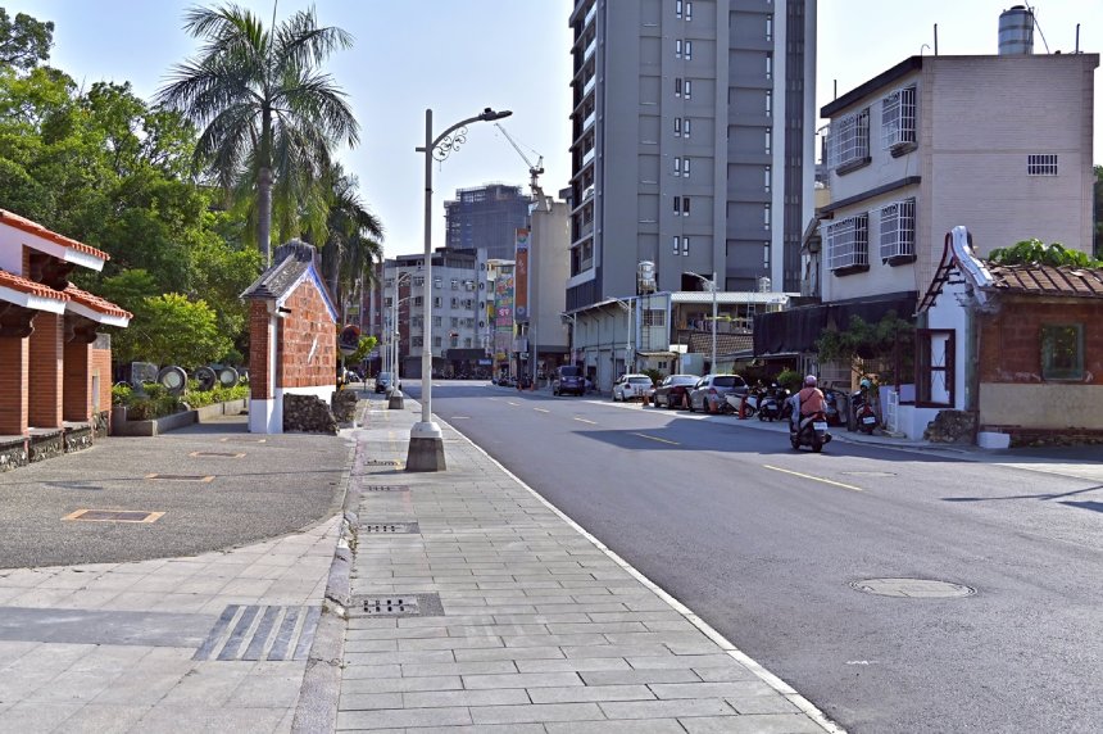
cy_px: 367
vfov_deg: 32.6
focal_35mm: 41
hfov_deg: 47.4
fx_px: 1255
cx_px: 552
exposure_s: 1/1250
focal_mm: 41
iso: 800
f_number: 13
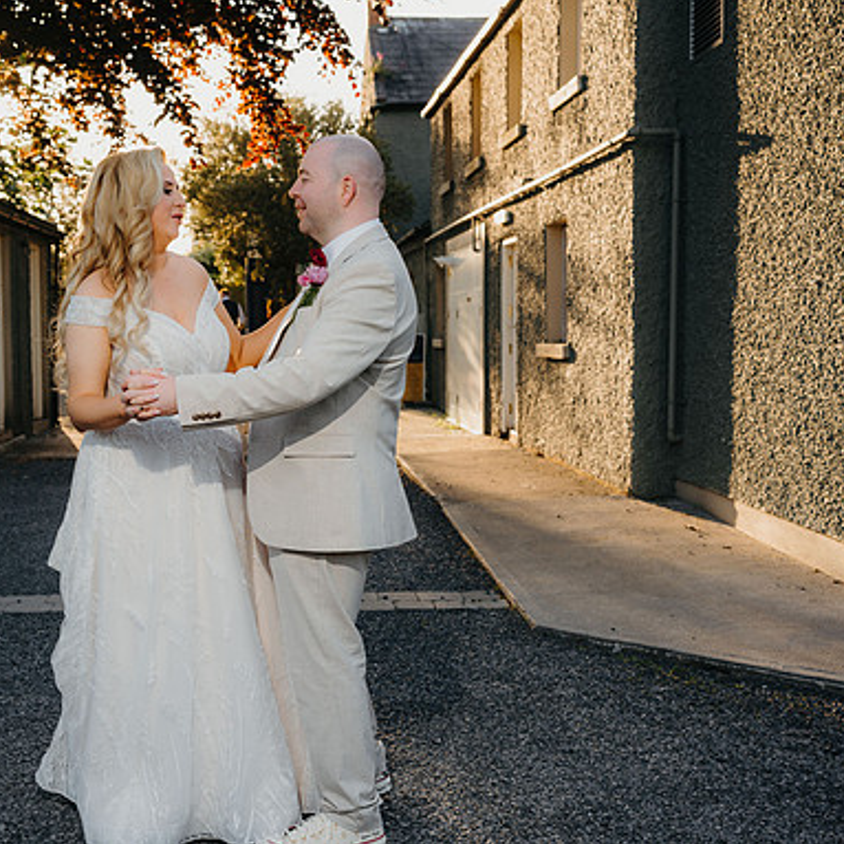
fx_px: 1269
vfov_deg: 36.8
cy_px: 421
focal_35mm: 46
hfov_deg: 36.3
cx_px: 265
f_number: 4
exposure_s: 1/250
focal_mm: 35
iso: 100
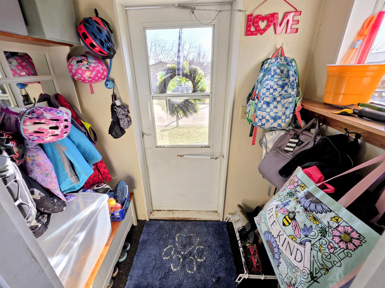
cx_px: 184
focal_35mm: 14
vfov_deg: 85.6
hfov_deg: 102.0
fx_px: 156
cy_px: 140
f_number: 1.9
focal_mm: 2.2
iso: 25
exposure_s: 1/120
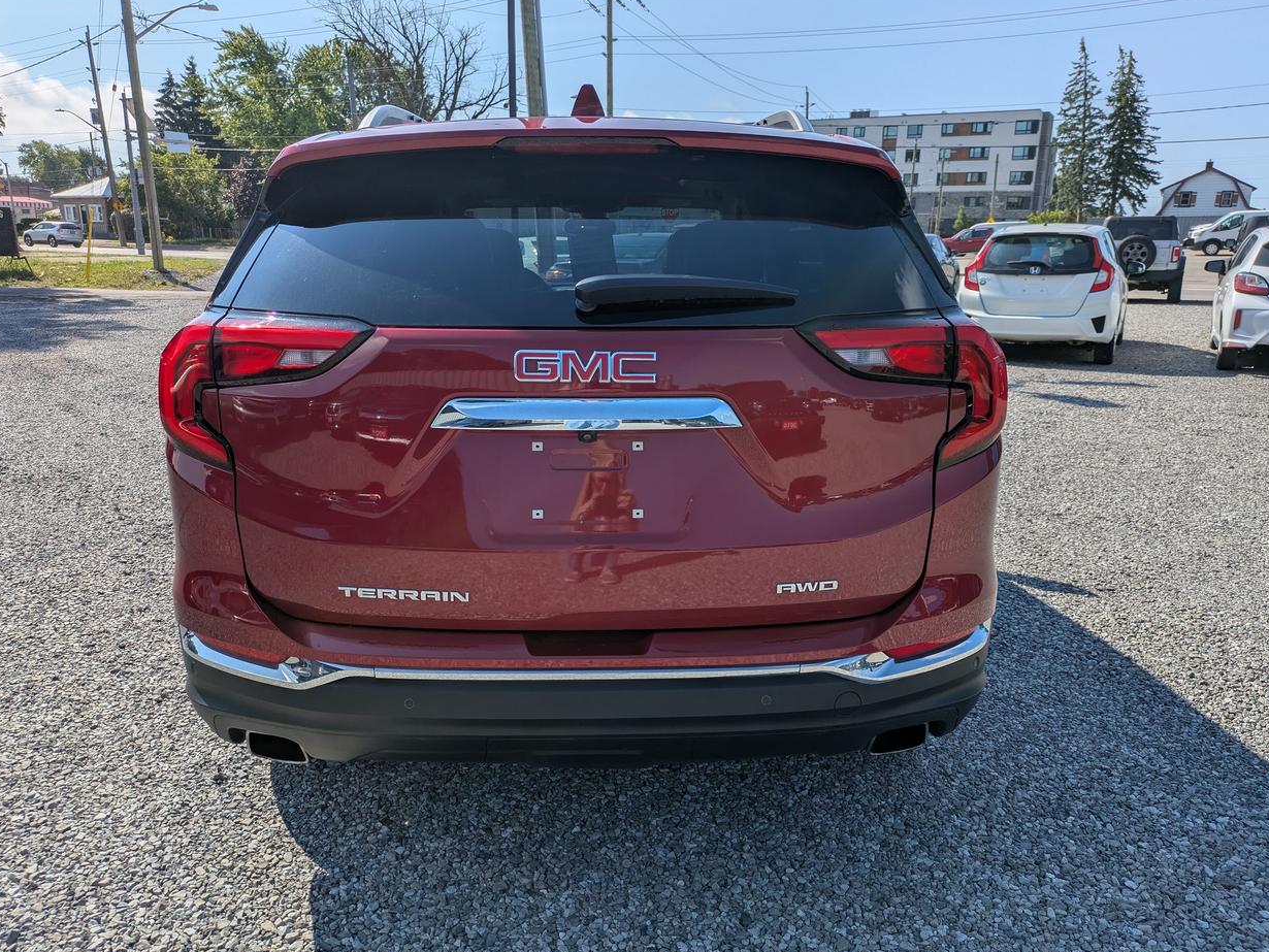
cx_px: 635
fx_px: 953
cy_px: 489
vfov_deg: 53.1
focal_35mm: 26
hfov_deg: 67.3
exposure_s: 1/2841
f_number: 1.89
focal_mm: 5.43
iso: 41
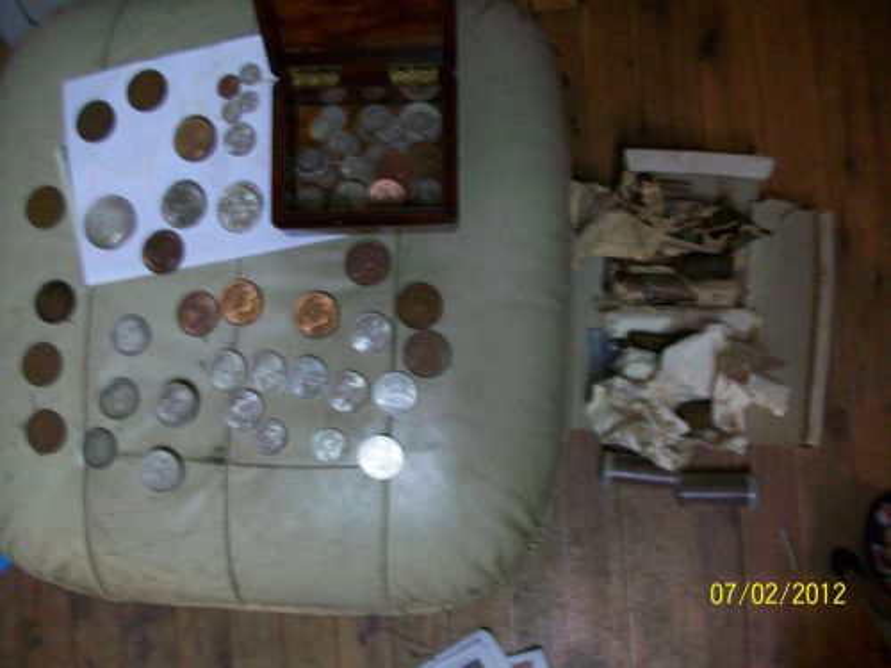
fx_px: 824
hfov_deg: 56.8
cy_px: 334
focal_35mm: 32
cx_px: 446
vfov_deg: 44.2
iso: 160
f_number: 2.8
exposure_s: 1/8
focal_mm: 5.7
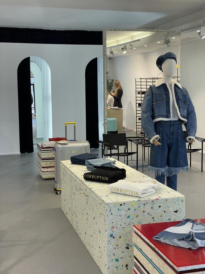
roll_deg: +0.7
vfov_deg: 36.8
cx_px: 102
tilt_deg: -6.3
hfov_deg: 28.0
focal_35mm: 52
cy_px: 137
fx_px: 411
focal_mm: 6
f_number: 2
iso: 80
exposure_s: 1/100
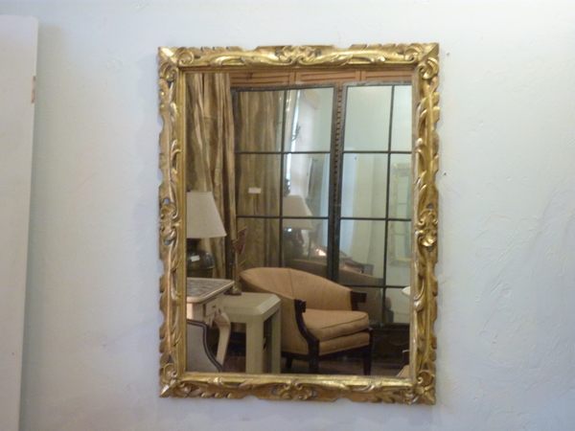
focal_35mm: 72
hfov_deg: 27.0
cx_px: 288
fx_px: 1196
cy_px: 216
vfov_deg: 20.4
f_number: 4.1
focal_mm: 11.9
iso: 400
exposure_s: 1/8
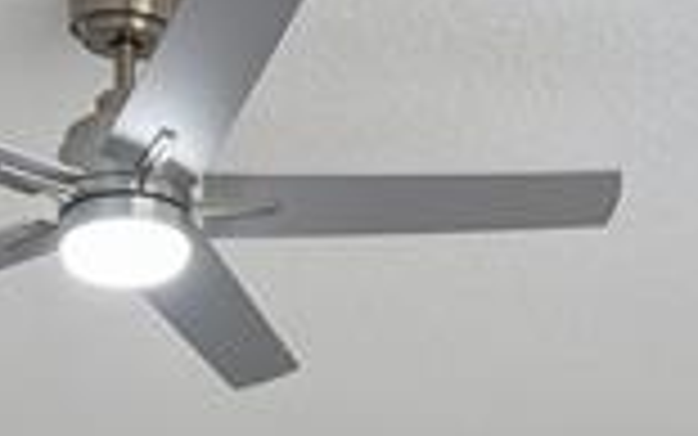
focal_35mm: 121
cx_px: 203
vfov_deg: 9.1
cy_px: 1229
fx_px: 2303
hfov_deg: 17.2
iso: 400
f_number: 10
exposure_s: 1/60
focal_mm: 18
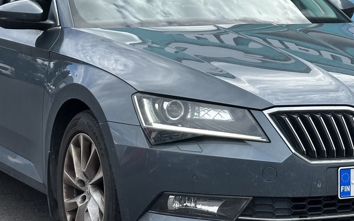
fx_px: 1167
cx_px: 204
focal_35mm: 121
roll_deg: -1.1
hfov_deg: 17.2
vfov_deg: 10.7
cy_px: 18
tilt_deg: -0.5
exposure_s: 1/1395
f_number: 1.78
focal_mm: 6.86
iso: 64
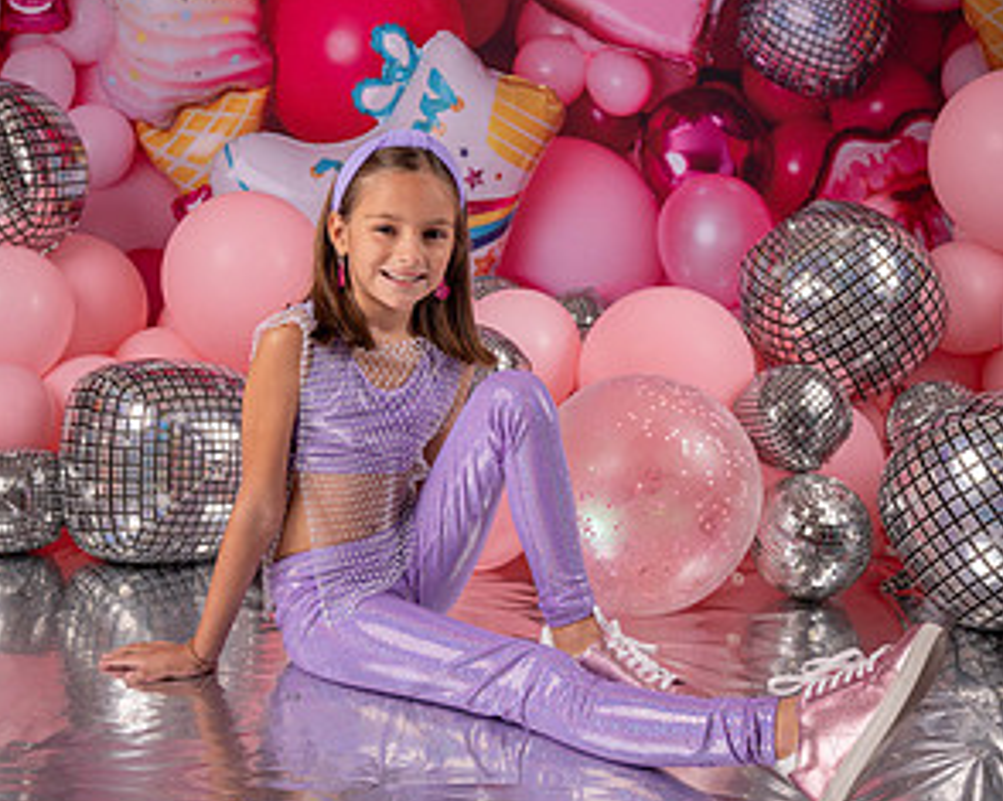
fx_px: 1365
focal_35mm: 46
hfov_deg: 40.3
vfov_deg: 32.5
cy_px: 279
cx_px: 495
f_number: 5
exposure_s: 1/125
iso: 160
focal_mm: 32
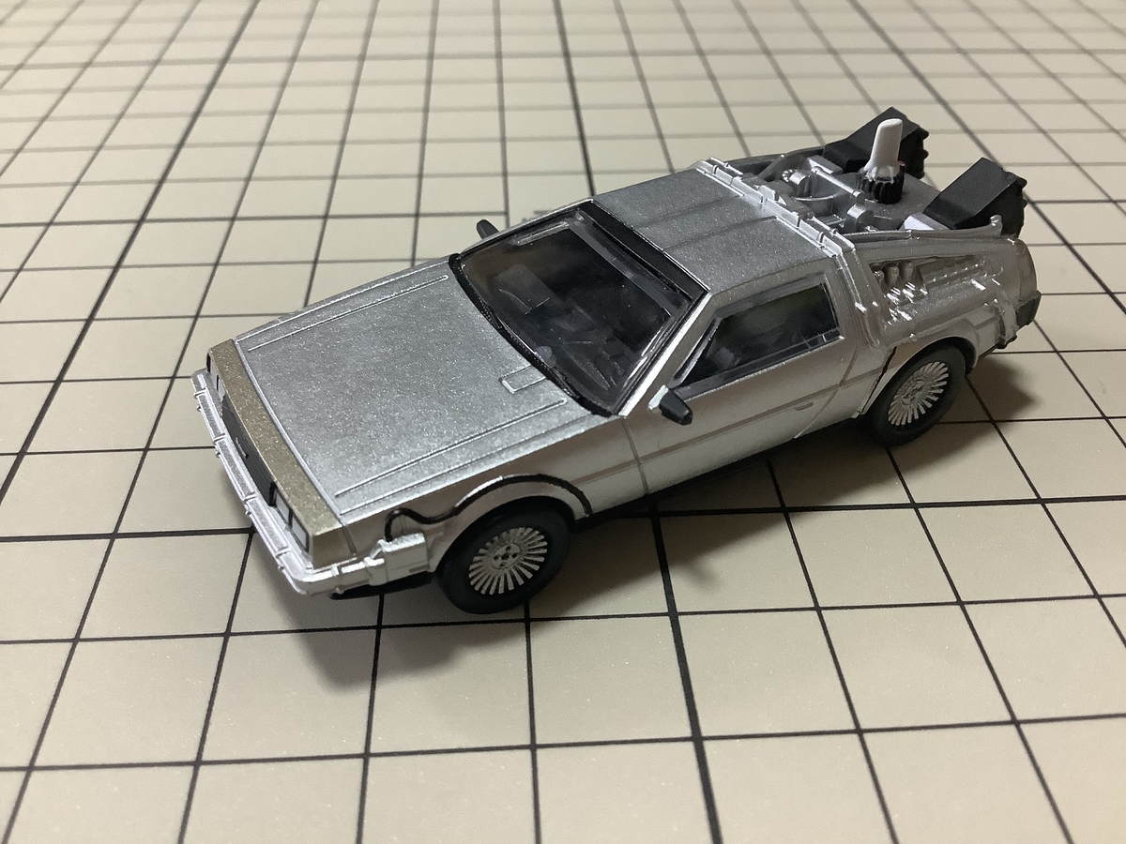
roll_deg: -1.0
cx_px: 563
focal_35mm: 31
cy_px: 422
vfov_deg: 45.4
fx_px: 1008
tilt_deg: -38.5
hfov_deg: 58.4
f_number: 2.4
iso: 250
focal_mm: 3.3
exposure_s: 1/60
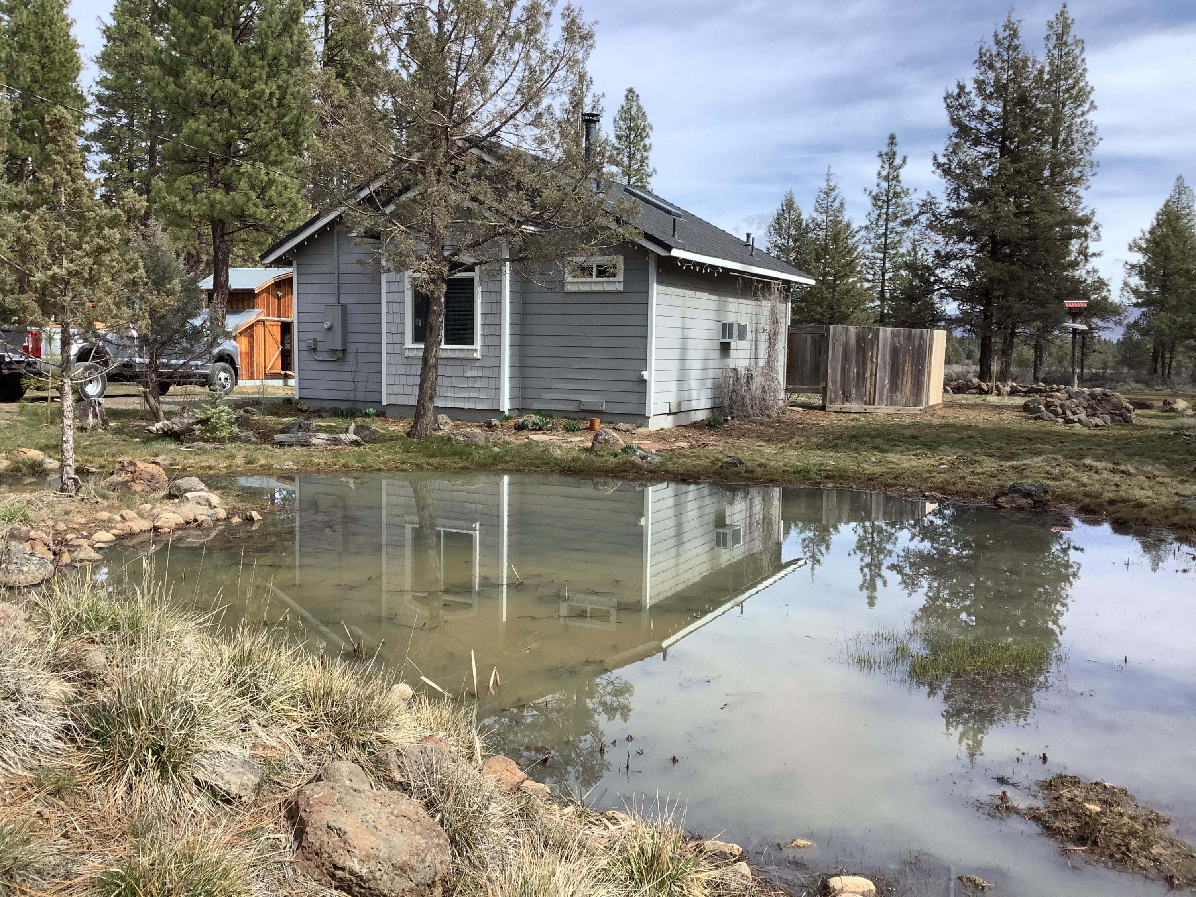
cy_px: 448
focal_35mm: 31
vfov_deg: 45.4
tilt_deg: -5.3
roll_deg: -1.0
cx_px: 598
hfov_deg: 58.4
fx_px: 1071
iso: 25
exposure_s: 1/806
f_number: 2.4
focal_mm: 3.3
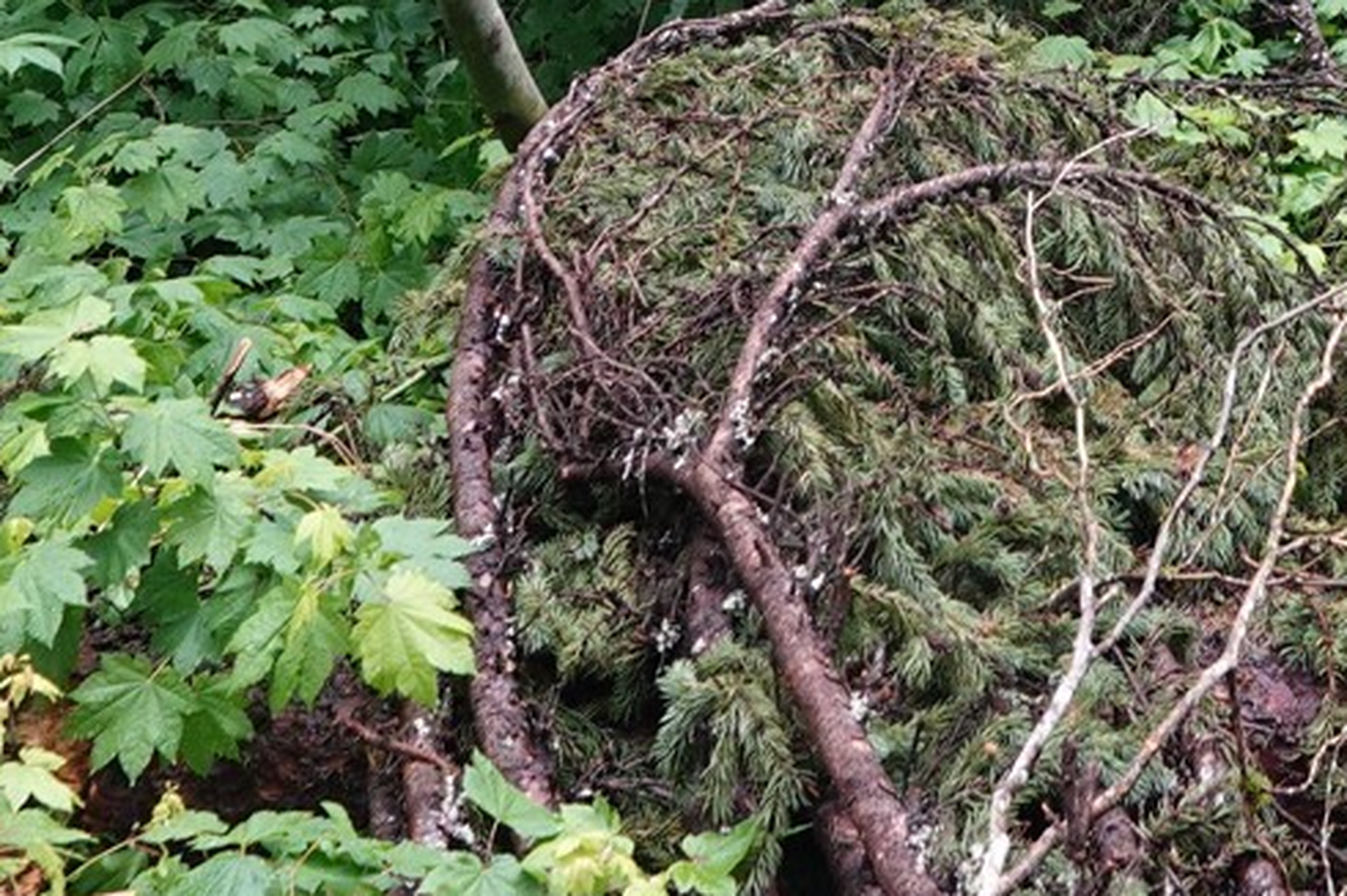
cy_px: -558
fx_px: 3104
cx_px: 1250
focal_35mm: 83
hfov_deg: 23.7
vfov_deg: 14.9
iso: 100
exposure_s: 1/80
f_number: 2.4
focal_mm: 8.8
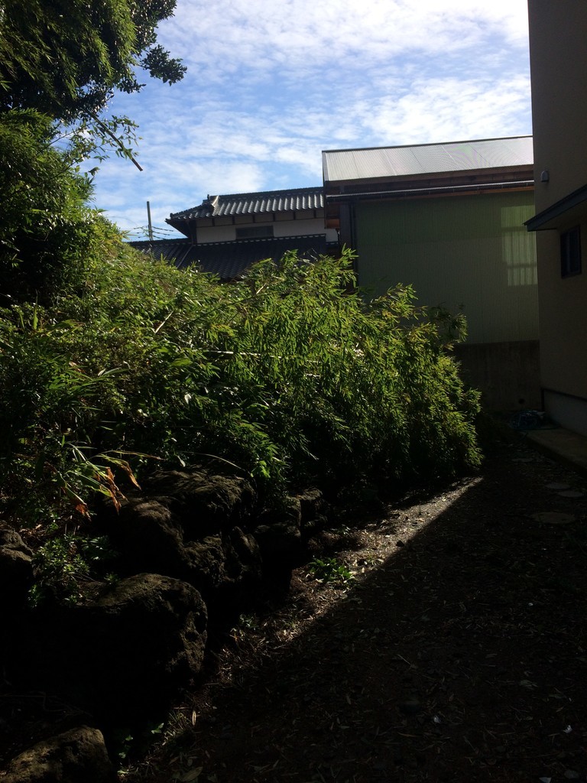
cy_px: 392
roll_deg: +3.8
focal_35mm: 29
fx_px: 656
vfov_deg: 61.7
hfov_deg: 48.2
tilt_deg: -7.9
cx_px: 294
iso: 32
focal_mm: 4.15
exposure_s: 1/2283
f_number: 2.2
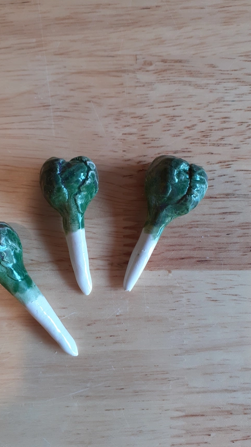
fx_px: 355
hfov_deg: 38.7
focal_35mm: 30
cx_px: 97
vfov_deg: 64.3
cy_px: 225
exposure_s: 1/50
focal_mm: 3.6
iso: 64
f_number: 1.9
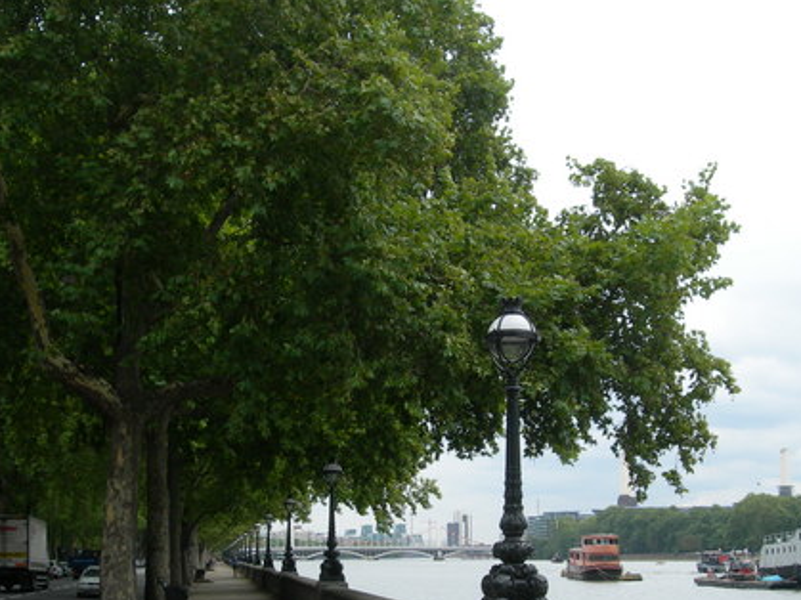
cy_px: 428
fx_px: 1342
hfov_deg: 33.2
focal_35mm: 58
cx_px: 382
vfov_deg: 25.0
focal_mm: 7.8
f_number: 4.8
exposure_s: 1/138
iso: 50
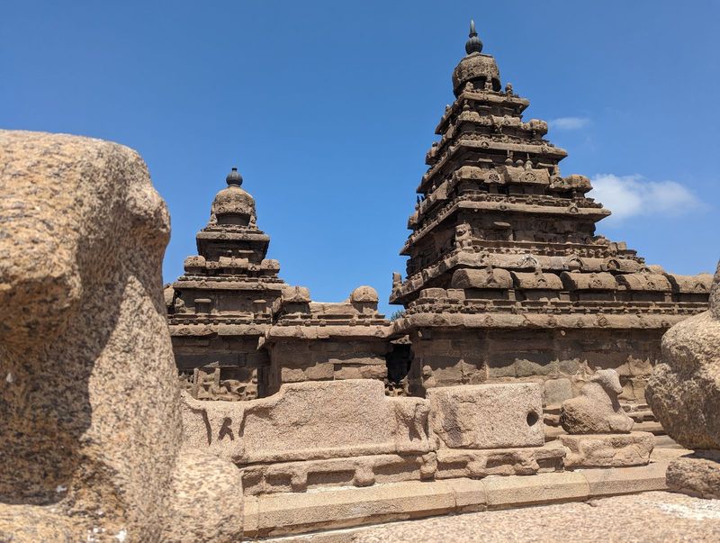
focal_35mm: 24
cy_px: 272
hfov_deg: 71.5
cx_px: 360
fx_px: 500
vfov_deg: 57.0
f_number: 1.85
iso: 43
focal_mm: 6.81
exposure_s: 1/2179
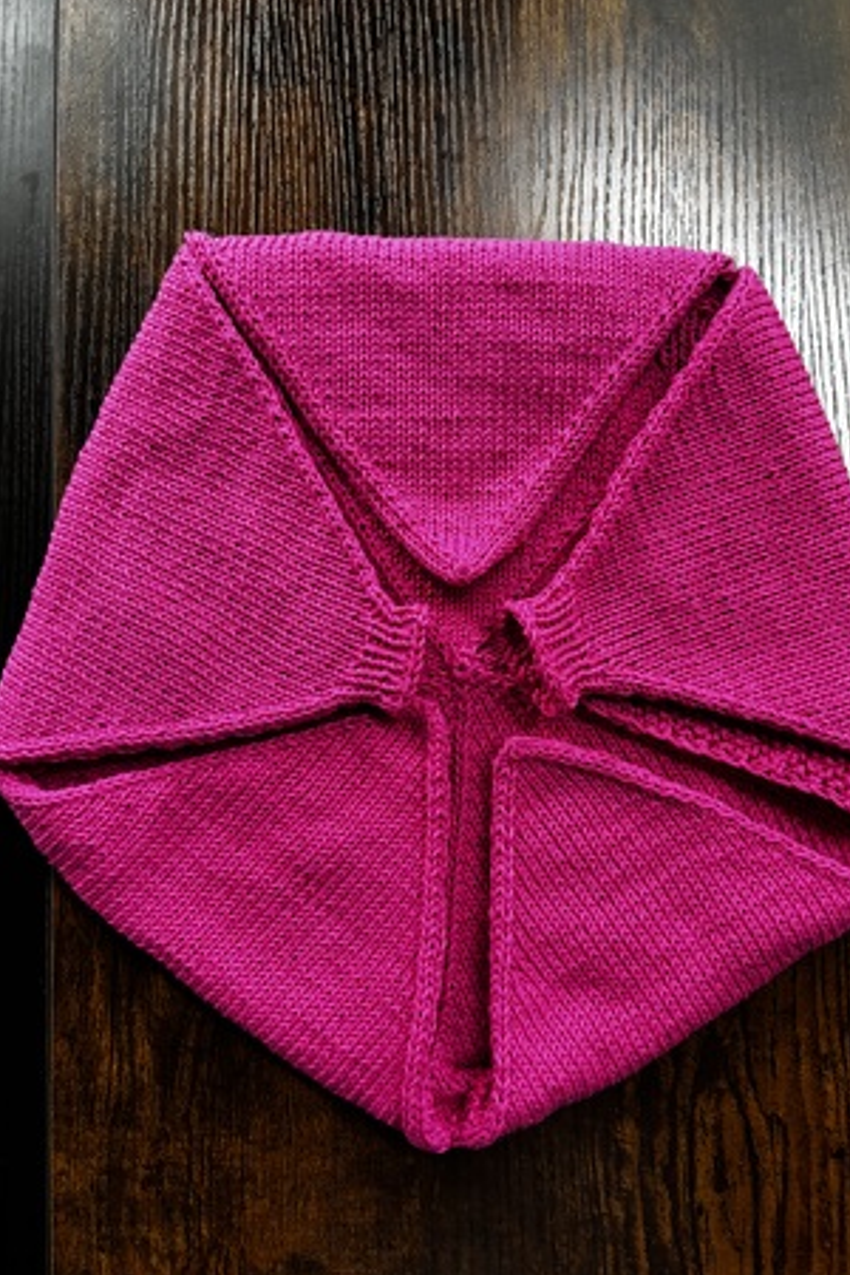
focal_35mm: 28
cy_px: 635
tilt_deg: -86.6
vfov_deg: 65.5
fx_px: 992
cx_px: 442
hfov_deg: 46.4
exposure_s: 1/50
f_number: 1.6
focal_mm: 5.96
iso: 400
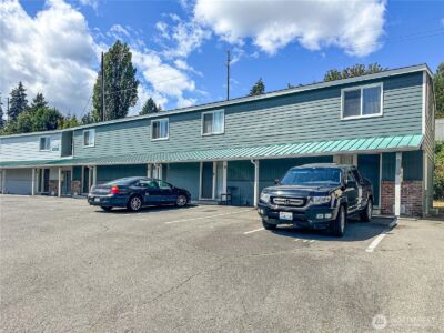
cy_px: 166
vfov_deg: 56.8
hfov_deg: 71.6
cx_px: 222
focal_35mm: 24
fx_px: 308
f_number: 1.8
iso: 80
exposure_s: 1/5000
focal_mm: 6.86
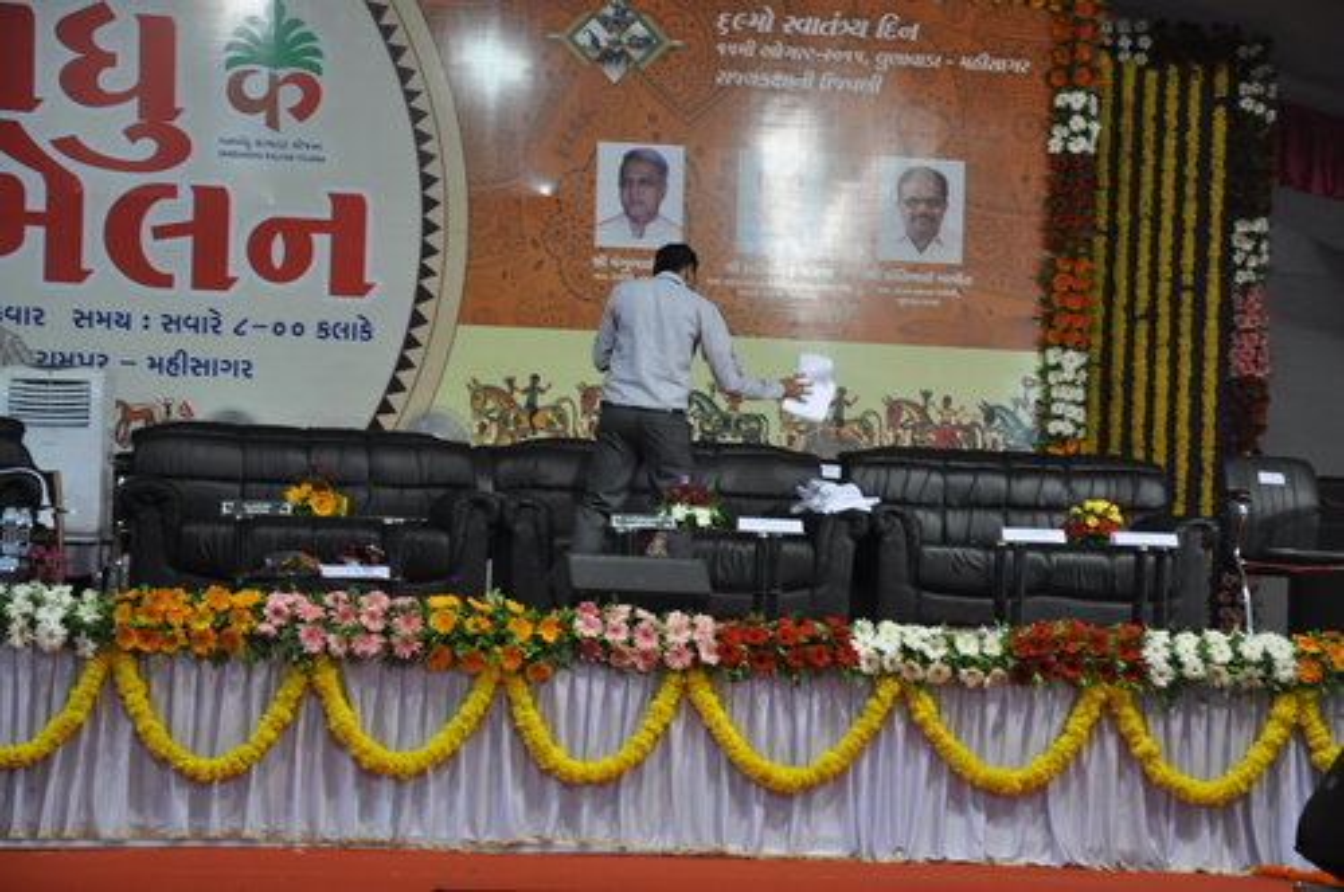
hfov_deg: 19.5
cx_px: 672
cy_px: 446
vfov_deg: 13.0
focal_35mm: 105
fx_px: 3915
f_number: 5.3
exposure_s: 1/50
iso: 800
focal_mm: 70
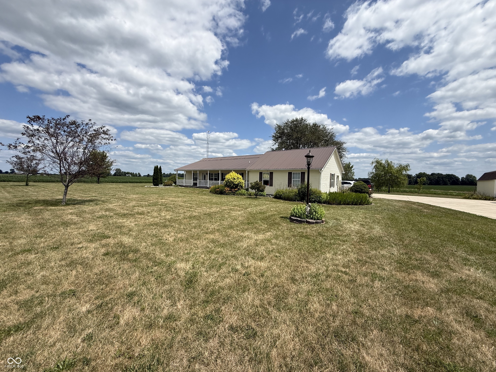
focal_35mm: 14
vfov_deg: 85.7
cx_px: 248
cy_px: 186
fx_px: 201
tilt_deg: -1.3
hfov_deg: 102.1
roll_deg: -1.5
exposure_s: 1/3460
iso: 50
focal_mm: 2.22
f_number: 2.2
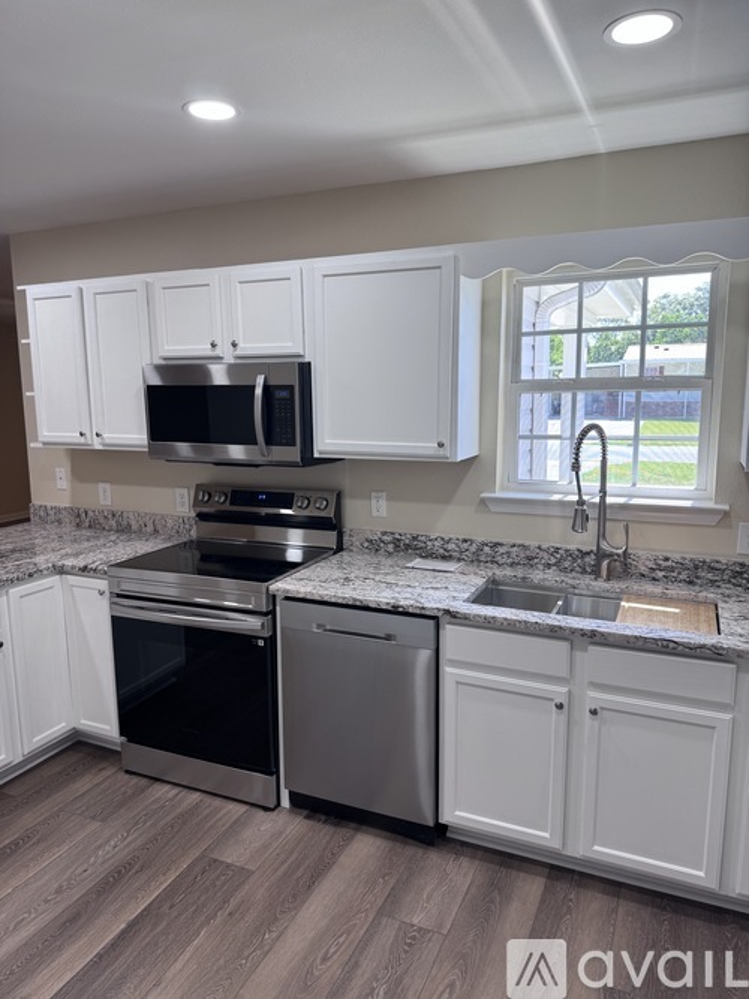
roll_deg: +1.1
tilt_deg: -9.1
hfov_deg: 56.8
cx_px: 374
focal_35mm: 24
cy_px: 500
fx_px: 693
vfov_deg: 71.6
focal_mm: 6.76
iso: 64
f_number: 1.78
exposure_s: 1/120
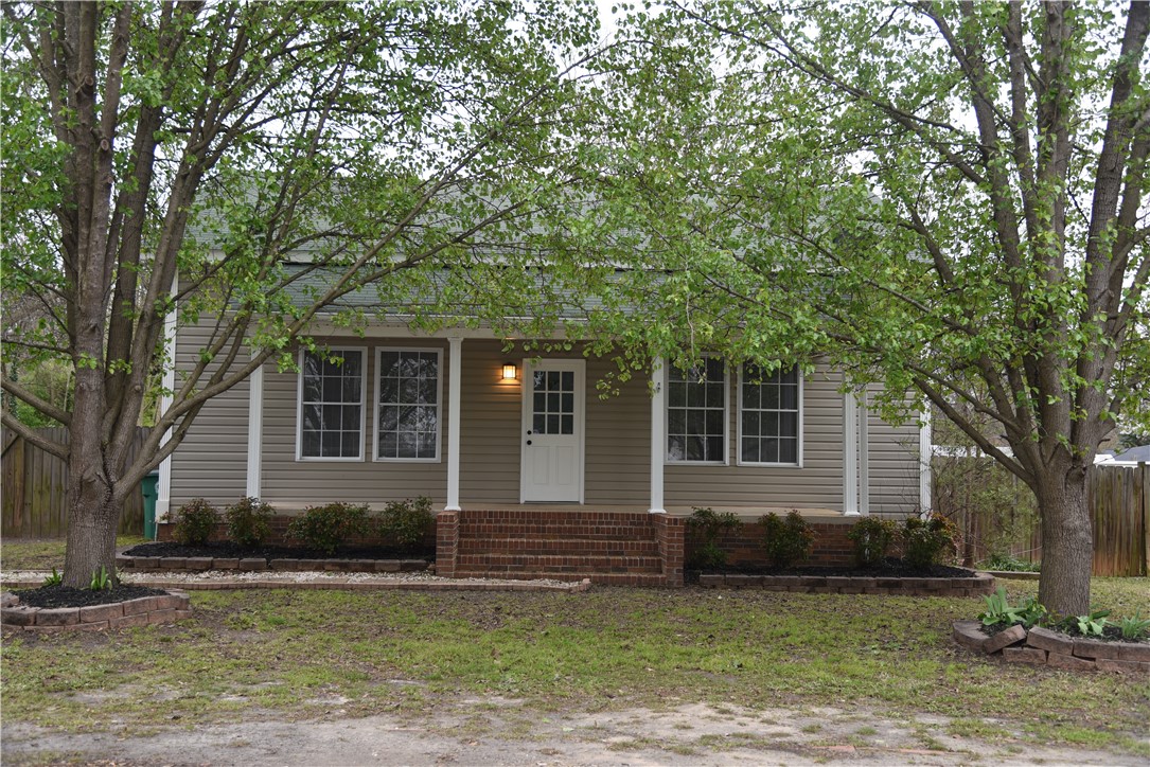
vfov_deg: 35.1
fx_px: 1214
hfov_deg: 50.7
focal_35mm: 38
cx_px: 575
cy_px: 384
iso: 100
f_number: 4
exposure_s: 1/60
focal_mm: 38
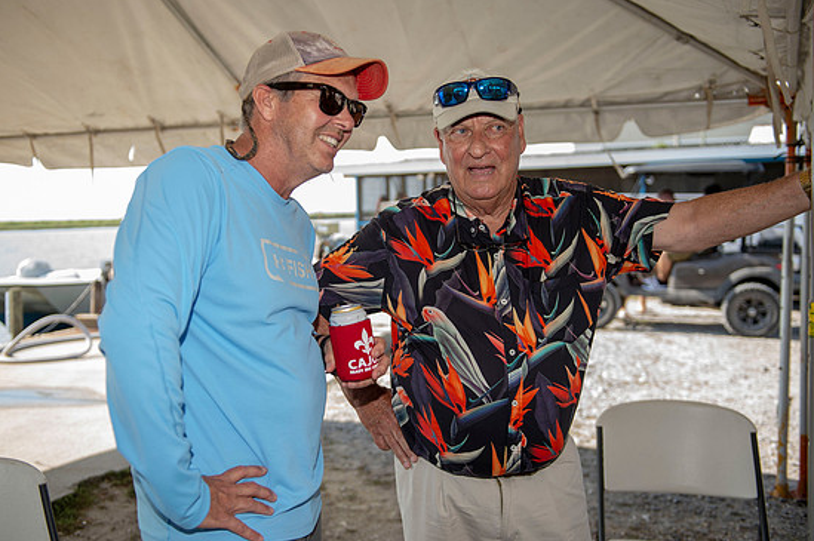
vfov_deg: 35.9
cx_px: 393
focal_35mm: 37
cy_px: 270
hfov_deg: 51.9
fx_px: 836
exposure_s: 1/200
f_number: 2.8
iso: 50
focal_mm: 35
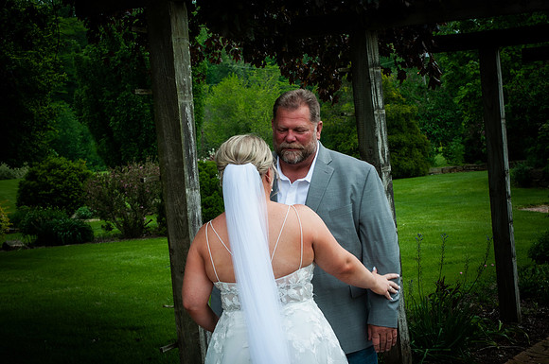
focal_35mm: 82
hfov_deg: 24.6
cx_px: 274
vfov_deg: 16.5
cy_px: 182
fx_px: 1256
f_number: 8
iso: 200
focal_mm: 55
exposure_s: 1/250
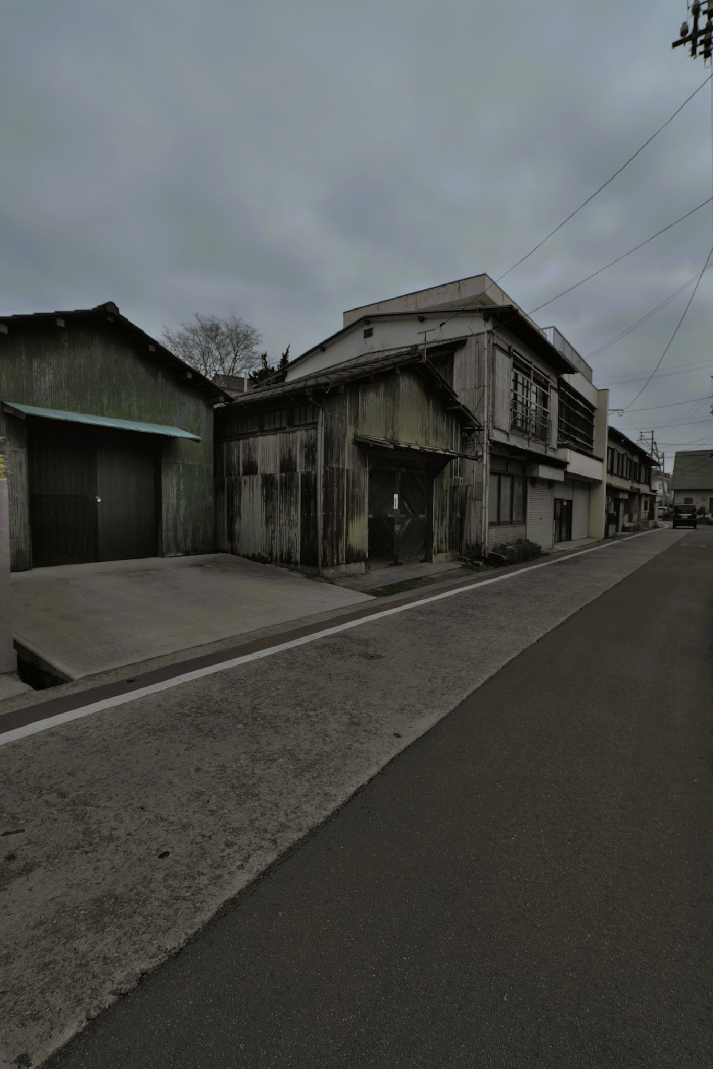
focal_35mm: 16
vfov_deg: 96.7
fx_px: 475
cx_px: 356
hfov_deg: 73.7
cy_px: 534
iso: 100
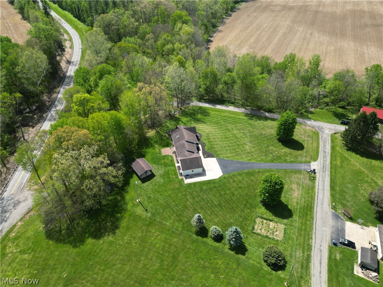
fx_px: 266
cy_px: 144
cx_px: 192
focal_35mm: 24
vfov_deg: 56.8
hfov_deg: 71.6
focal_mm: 6.72
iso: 100
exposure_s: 1/1500
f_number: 1.7
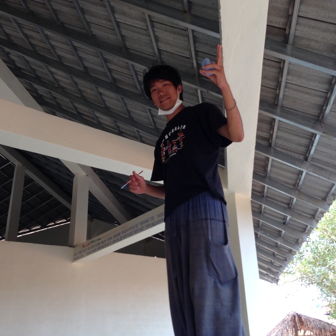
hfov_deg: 42.8
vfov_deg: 42.8
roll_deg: +1.4
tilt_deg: +23.7
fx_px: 428
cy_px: 168
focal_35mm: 39
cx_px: 185
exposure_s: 1/137
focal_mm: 4.12
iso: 50
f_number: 2.4
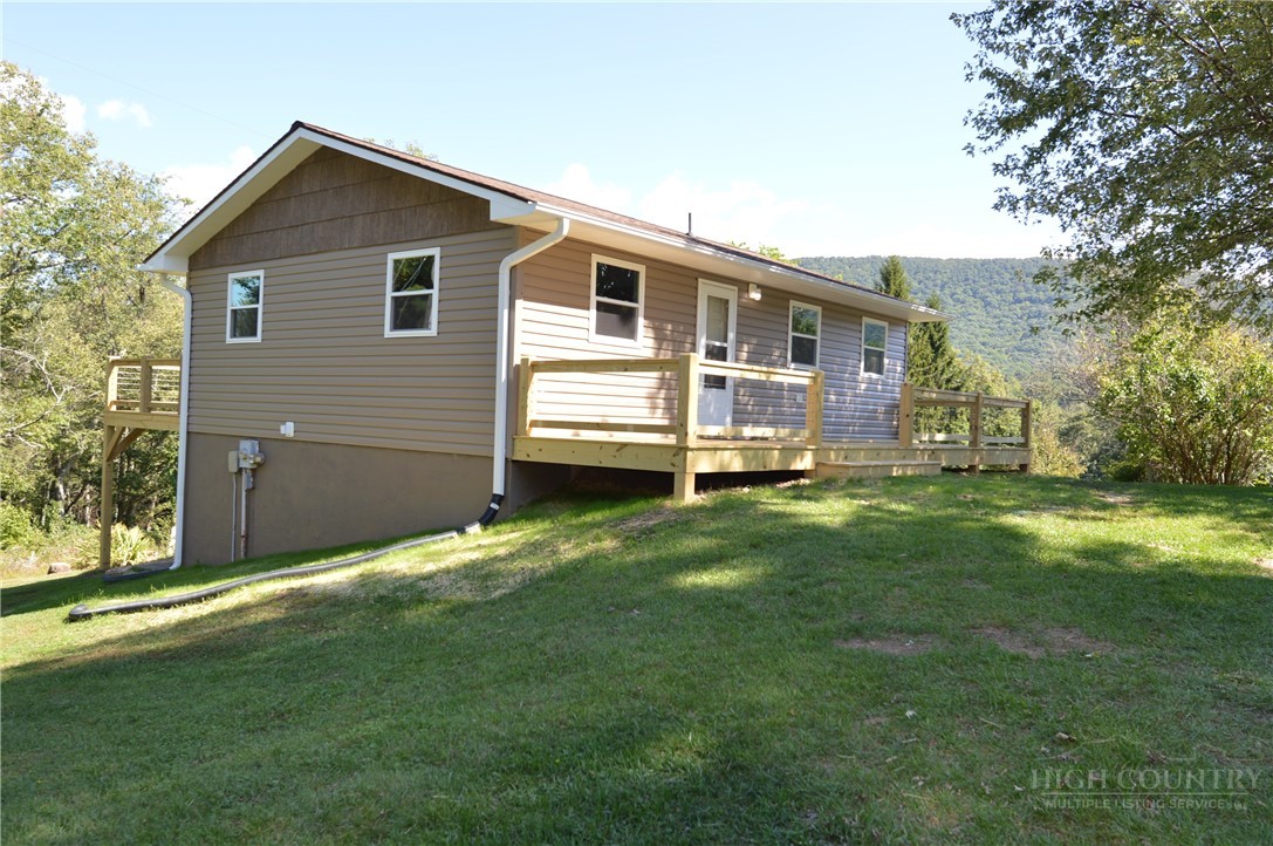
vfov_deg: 47.8
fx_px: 954
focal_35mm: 27
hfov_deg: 67.4
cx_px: 636
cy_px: 423
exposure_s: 1/200
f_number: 4.5
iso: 100
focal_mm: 18
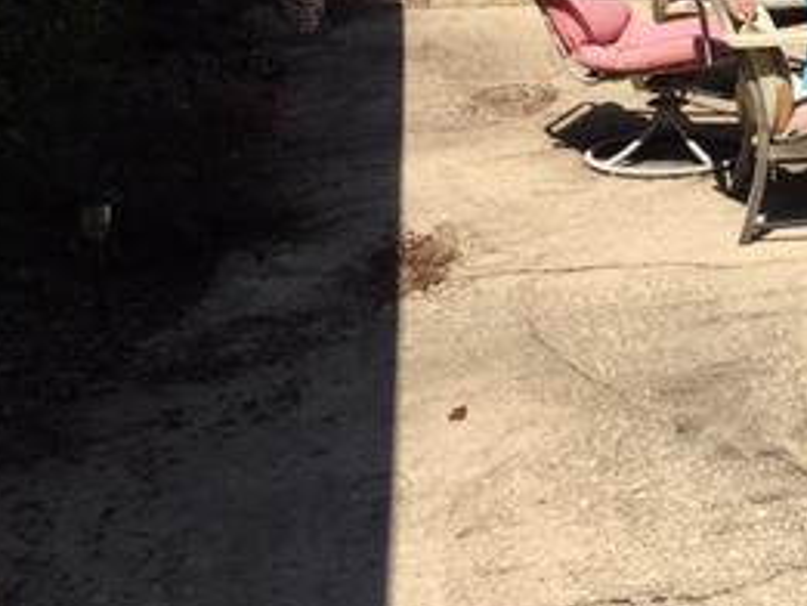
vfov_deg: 20.0
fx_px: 1656
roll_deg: -1.2
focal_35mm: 71
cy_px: -15
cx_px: 965
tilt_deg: -7.4
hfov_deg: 24.8
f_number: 2.2
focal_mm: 4.15
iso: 25
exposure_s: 1/1637
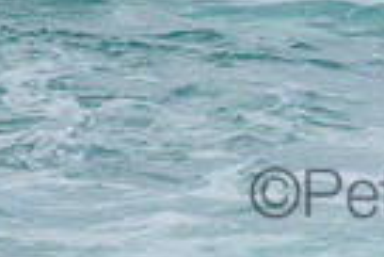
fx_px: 49951
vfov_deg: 0.3
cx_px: 539
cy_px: -366
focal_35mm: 4678
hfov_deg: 0.4
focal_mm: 800
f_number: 11
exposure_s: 1/2000
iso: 2500
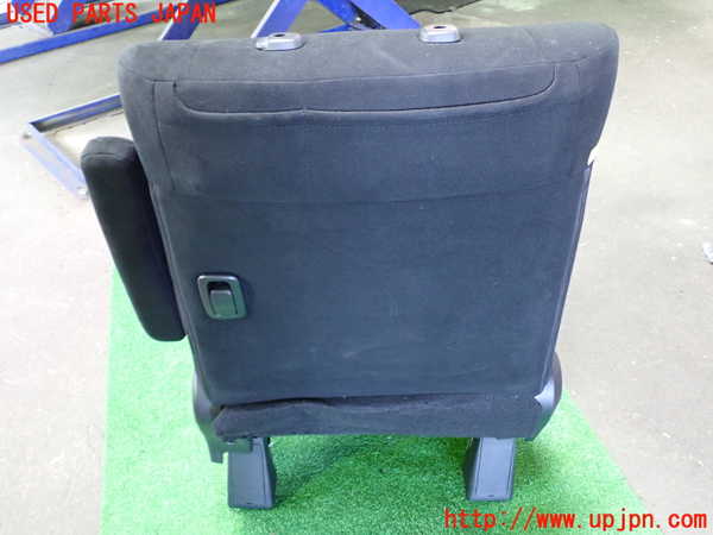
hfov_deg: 51.4
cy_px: 268
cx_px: 356
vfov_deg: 39.7
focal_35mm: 36
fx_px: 742
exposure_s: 1/20
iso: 800
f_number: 2.5
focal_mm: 6.37
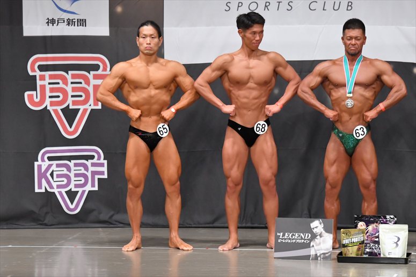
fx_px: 2506
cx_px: 208
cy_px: 138
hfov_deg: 9.5
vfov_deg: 6.3
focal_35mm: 217
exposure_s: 1/400
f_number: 5.6
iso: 6400
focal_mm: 145
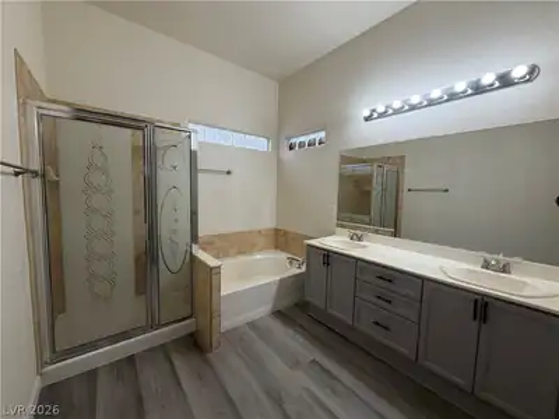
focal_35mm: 14
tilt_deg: -5.5
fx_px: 226
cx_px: 280
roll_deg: -1.2
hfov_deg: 102.1
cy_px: 210
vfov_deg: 85.7
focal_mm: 2.22
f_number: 2.2
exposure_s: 1/120
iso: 125
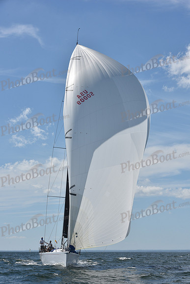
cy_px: 142
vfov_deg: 25.4
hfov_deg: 17.1
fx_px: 633
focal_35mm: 80
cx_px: 95
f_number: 11
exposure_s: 1/1250
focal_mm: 80
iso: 320
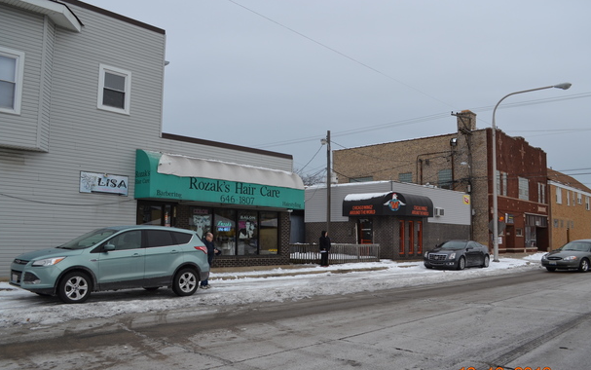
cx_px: 299
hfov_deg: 64.6
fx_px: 467
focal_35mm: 29
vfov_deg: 43.2
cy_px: 198
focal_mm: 18
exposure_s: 1/125
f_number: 5.6
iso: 100
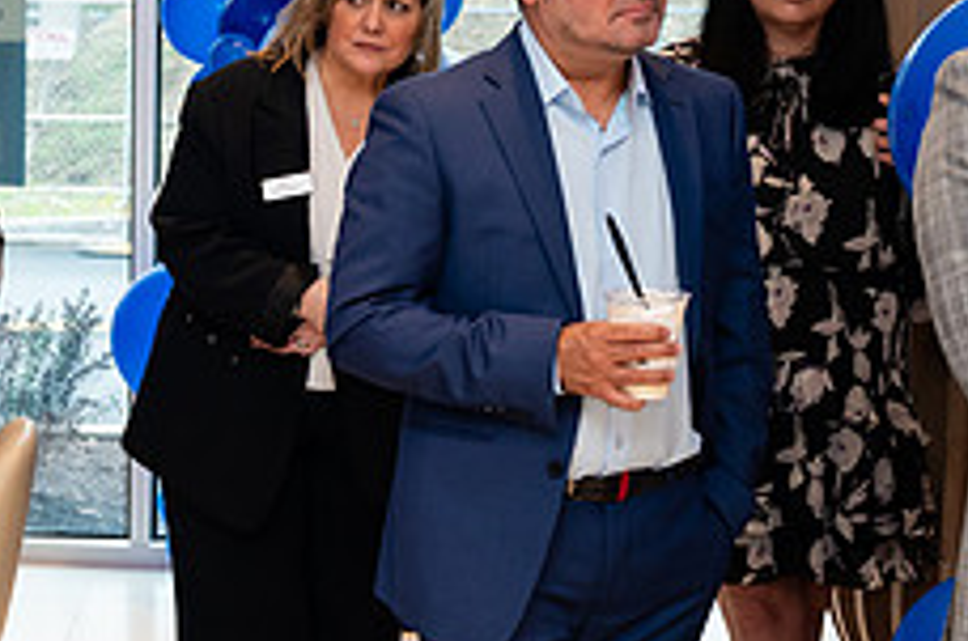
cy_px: 314
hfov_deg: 19.7
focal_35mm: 97
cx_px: -234
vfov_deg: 14.0
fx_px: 2603
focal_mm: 37
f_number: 3.5
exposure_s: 1/200
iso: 640
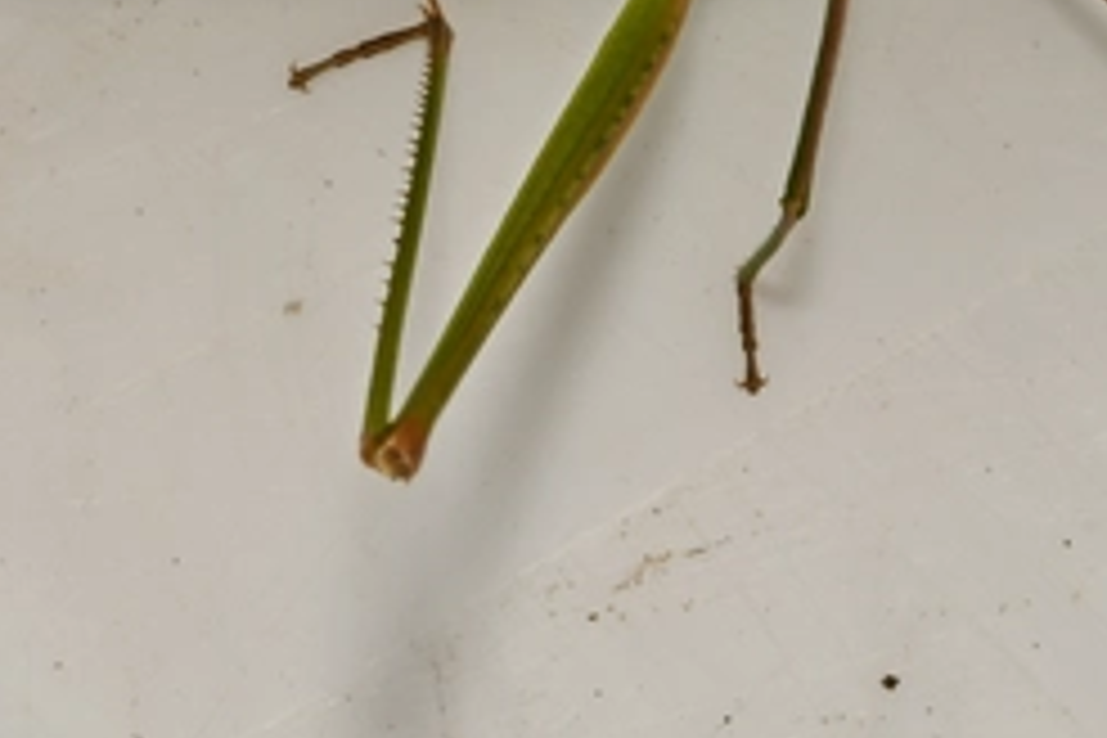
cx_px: 644
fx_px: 12576
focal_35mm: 409
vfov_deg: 3.4
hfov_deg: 5.0
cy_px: -122
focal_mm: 105
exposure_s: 1/60
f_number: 25
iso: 100
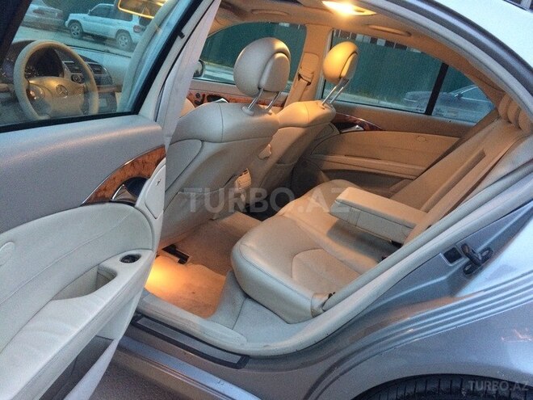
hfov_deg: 61.7
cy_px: 200
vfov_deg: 48.2
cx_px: 266
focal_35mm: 29
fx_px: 447
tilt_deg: -19.1
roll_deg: -12.9
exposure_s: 1/17
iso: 320
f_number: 2.2
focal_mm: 4.15
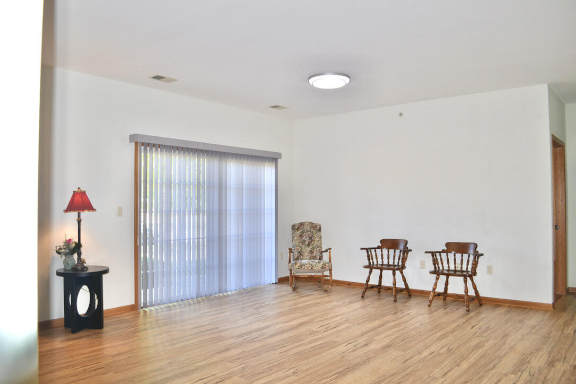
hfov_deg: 67.4
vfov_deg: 47.9
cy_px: 192
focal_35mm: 27
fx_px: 432
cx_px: 288
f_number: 3.5
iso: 450
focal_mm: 18
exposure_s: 1/60
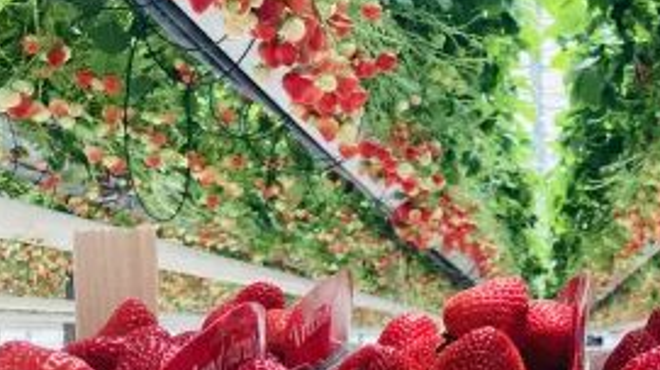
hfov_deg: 33.0
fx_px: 1049
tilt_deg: +5.7
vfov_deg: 20.0
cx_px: 600
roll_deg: -0.9
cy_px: 239
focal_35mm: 60
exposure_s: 1/121
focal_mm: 3.99
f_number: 1.8
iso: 20
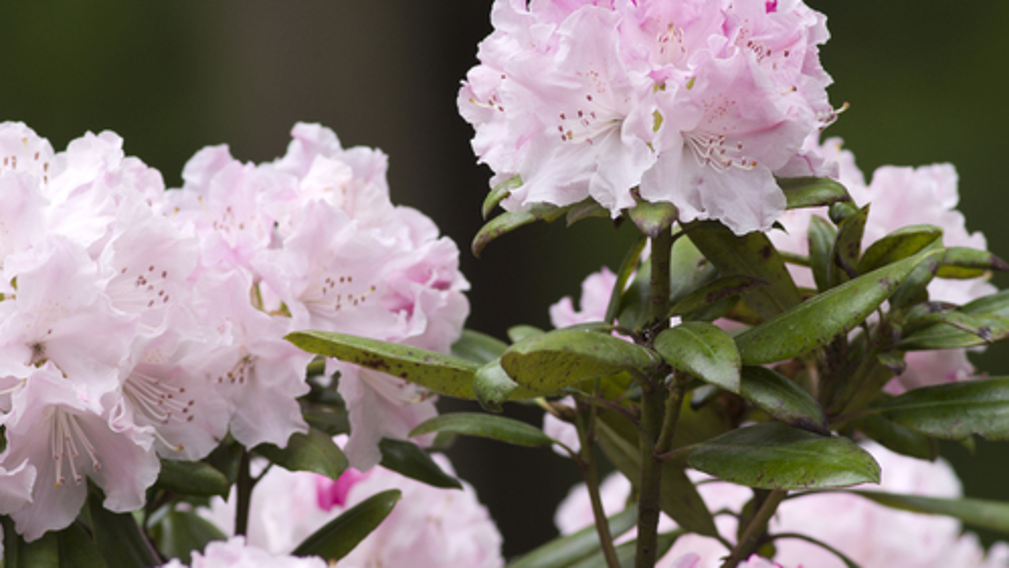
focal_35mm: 372
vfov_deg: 3.3
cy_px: 187
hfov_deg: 5.8
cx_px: 544
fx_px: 9955
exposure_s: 1/500
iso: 400
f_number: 4.5
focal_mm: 200
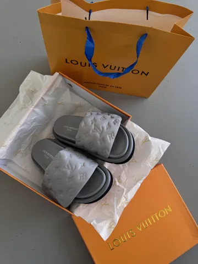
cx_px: 99
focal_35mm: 24
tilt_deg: -77.2
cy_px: 132
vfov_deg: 71.6
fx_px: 183
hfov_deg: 56.8
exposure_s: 1/151
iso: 64
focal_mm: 6.76
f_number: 1.78
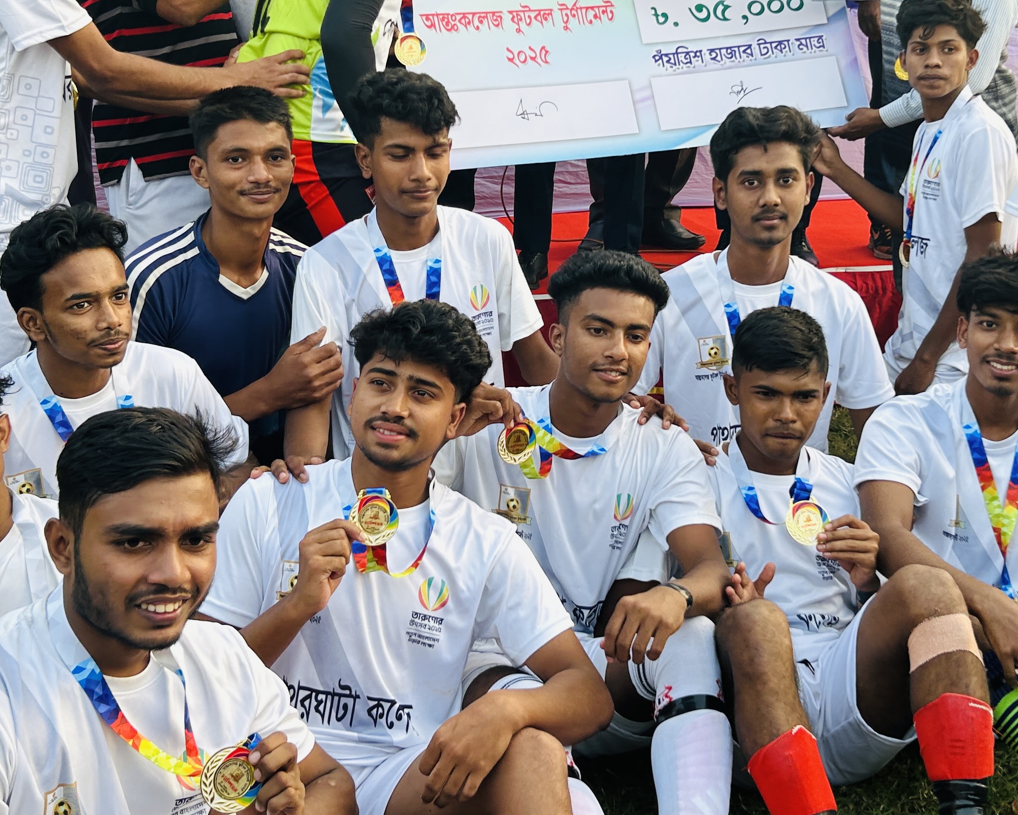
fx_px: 1477
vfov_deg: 30.7
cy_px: 294
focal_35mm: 49
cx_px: 527
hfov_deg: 38.0
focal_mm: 5.7
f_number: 1.5
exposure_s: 1/202
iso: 40
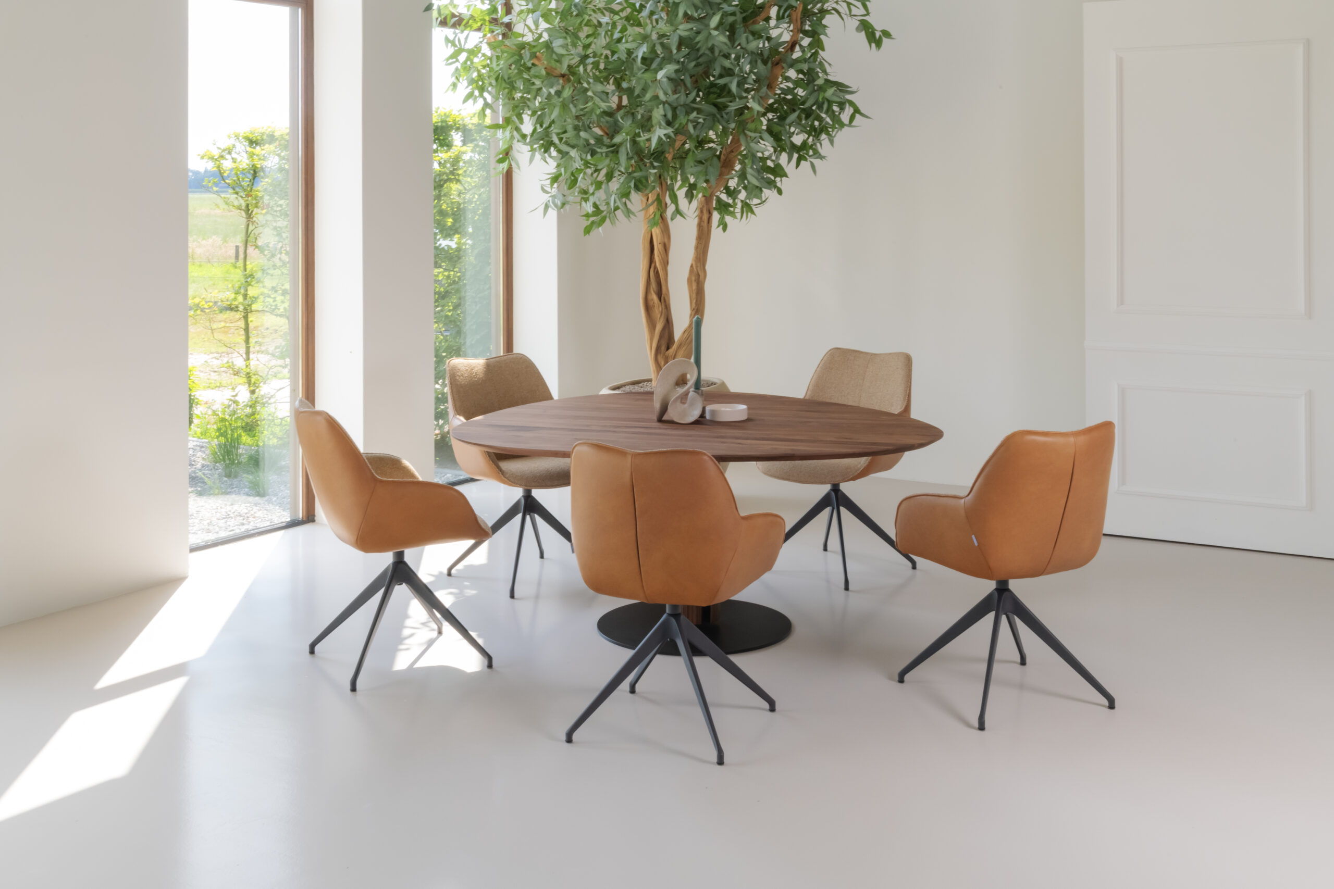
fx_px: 1408
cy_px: 444
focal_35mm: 38
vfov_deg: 35.1
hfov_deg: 50.7
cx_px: 667
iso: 800
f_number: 22
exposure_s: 1/10
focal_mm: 38
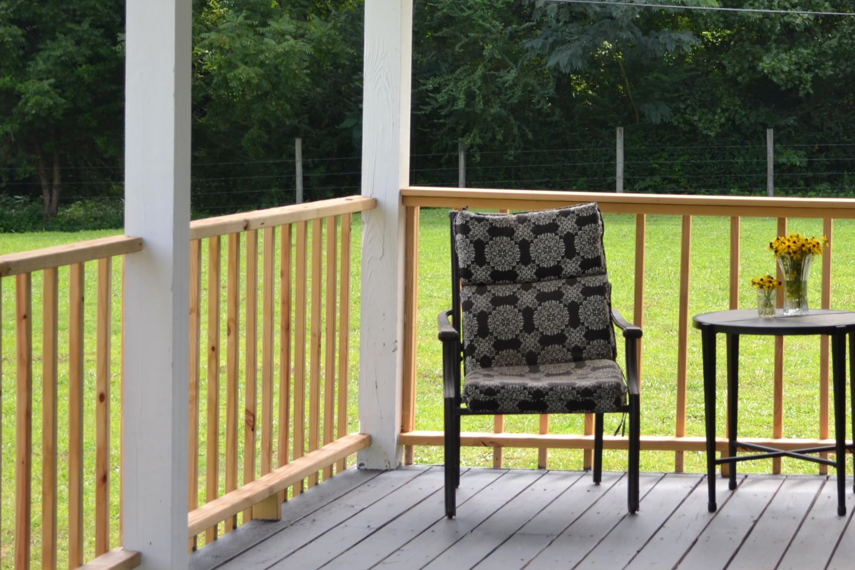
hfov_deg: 20.7
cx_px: 711
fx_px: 2303
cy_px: 110
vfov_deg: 14.0
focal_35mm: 97
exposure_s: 1/100
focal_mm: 38
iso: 100
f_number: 5
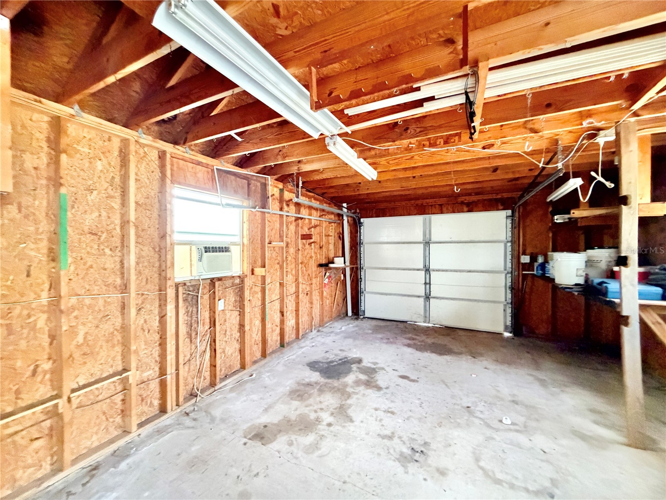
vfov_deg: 85.7
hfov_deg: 102.1
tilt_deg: -2.7
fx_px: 269
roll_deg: +1.5
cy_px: 250
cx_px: 333
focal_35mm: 14
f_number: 2.2
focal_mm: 2.22
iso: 800
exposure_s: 1/60
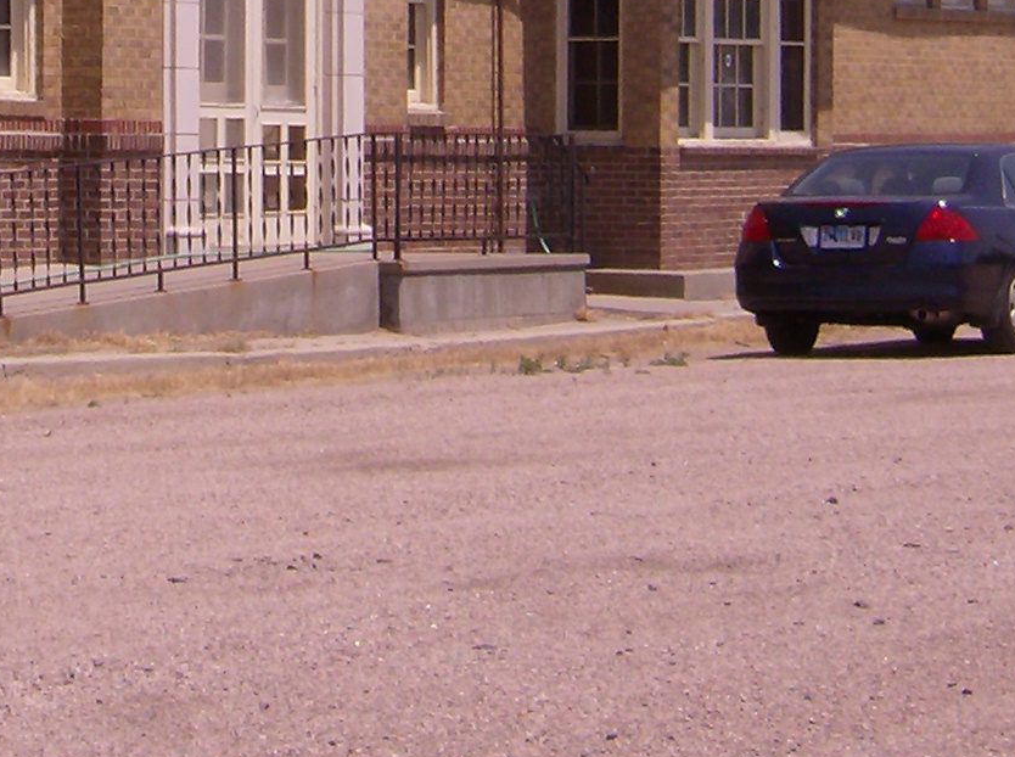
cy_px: -387
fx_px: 5062
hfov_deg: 11.3
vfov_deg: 8.4
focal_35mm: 173
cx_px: -80
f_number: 5.6
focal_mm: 9.3
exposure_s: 1/606
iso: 100
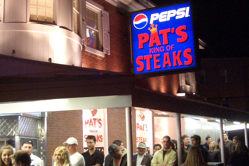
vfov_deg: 24.6
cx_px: 85
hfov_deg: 35.9
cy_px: 85
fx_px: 380
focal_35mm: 55
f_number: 2.6
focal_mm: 5.8
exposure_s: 1/40
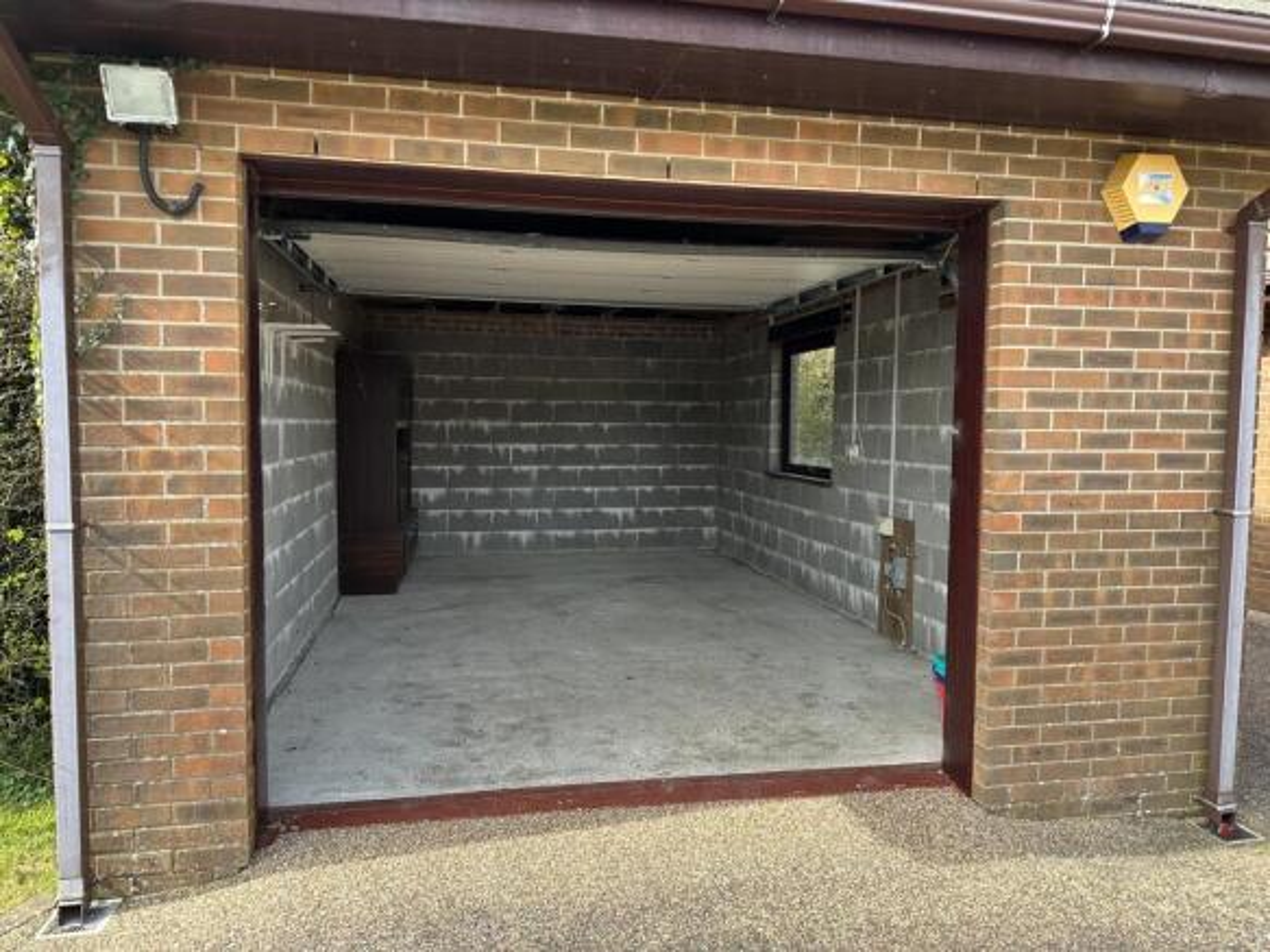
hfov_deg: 71.6
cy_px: 476
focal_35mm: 24
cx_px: 635
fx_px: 880
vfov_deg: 56.8
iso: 80
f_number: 1.78
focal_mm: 6.86
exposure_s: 1/516
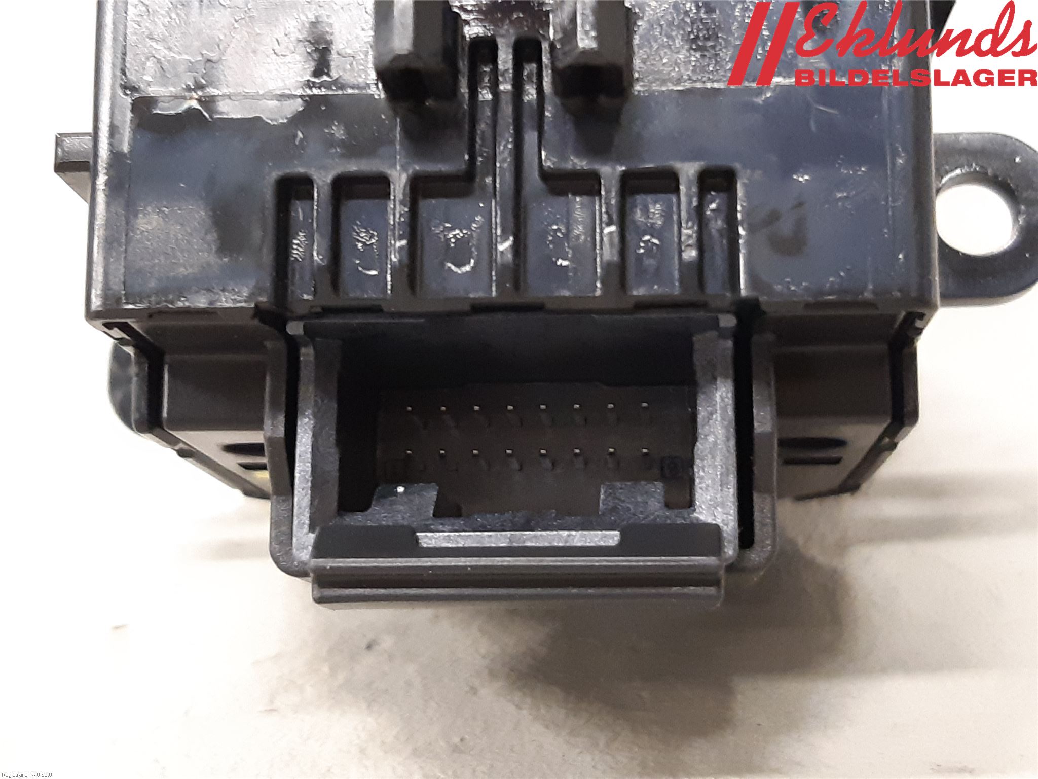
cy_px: 390
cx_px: 519
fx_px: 780
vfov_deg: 53.1
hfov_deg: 67.3
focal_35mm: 26
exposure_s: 1/25
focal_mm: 3.93
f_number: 1.7
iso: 320
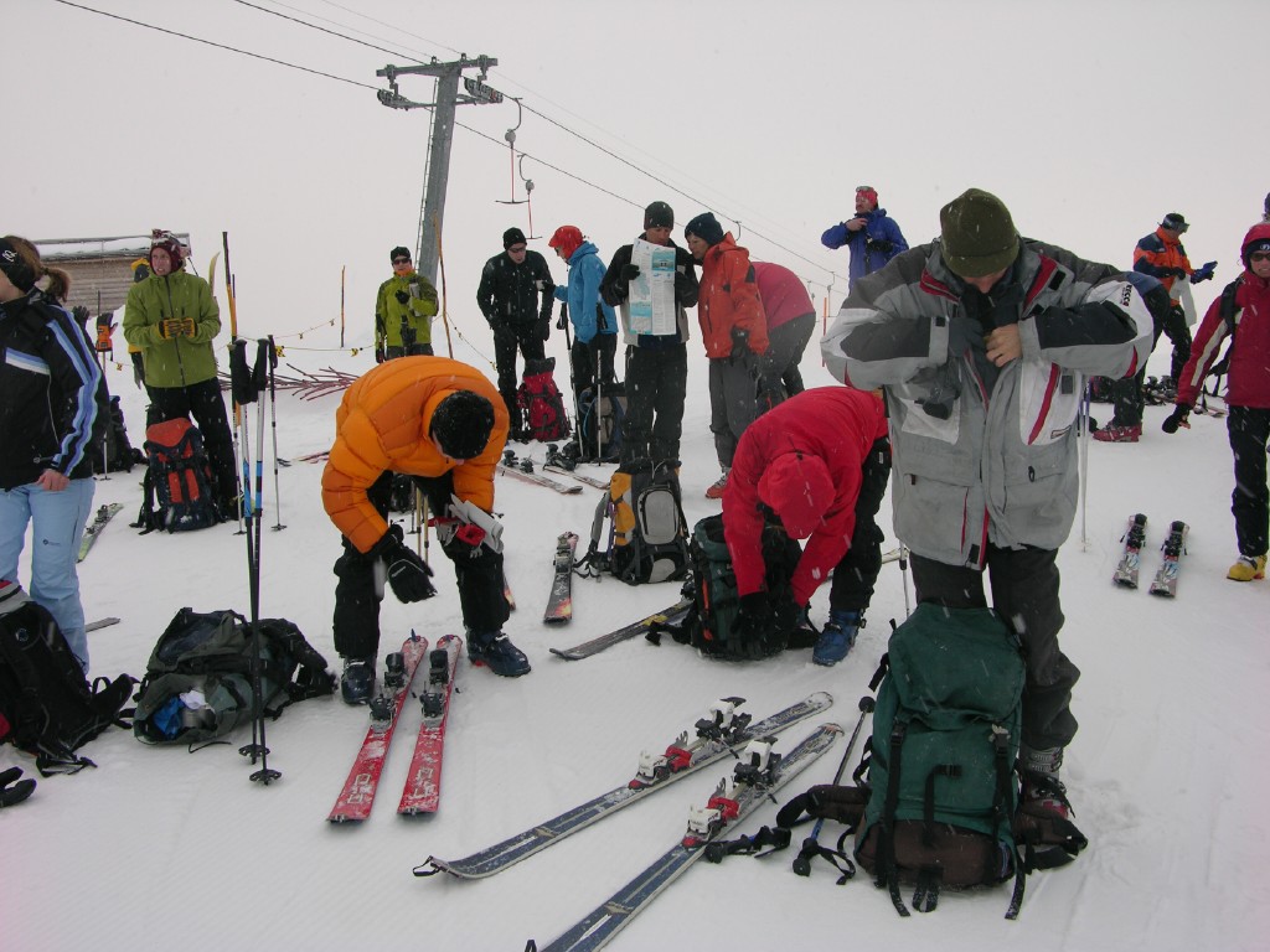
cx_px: 635
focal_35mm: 35
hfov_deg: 52.6
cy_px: 476
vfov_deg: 40.7
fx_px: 1284
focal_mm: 8.9
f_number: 4.5
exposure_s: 1/123
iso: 50
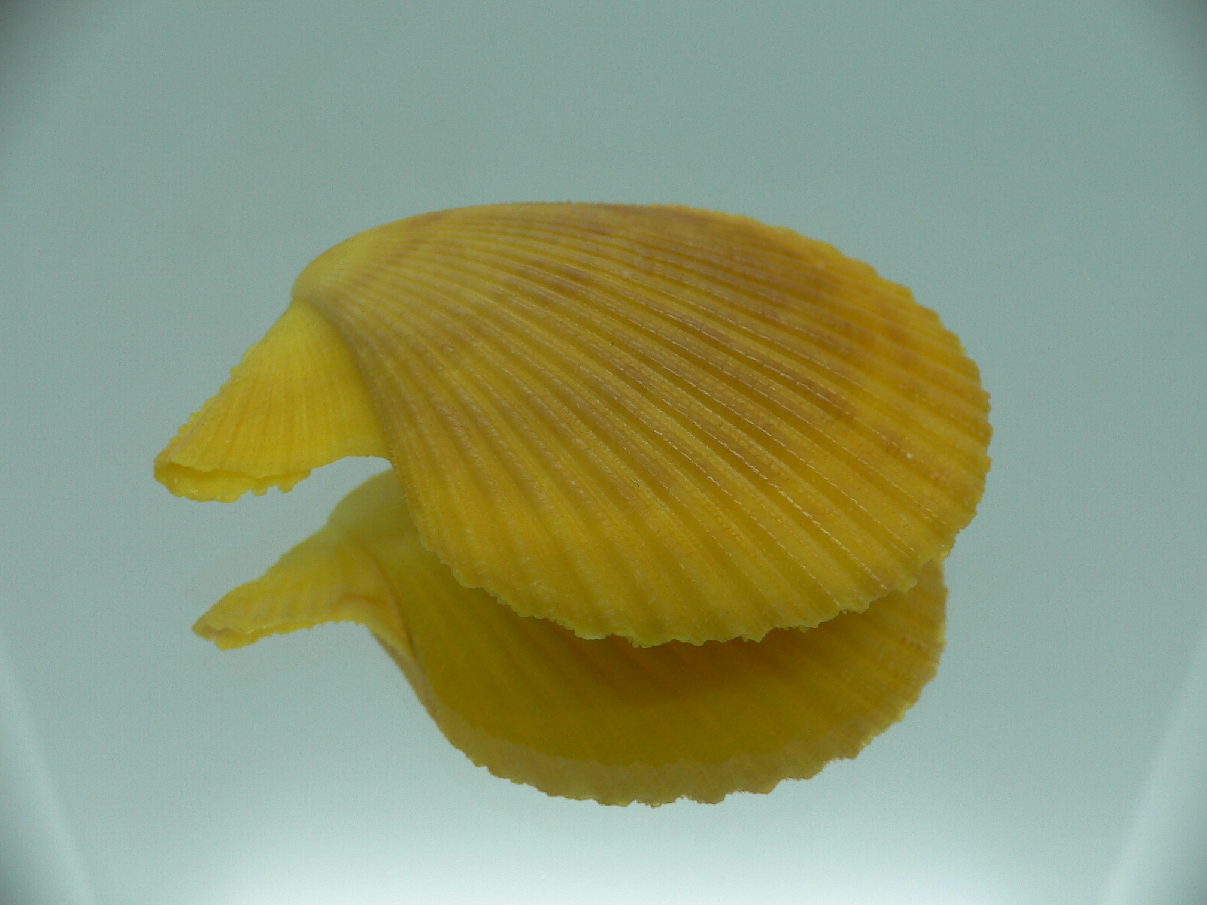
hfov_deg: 52.6
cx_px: 604
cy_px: 452
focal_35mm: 35
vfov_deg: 40.7
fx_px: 1220
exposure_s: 1/60
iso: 80
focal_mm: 4.6
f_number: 2.8
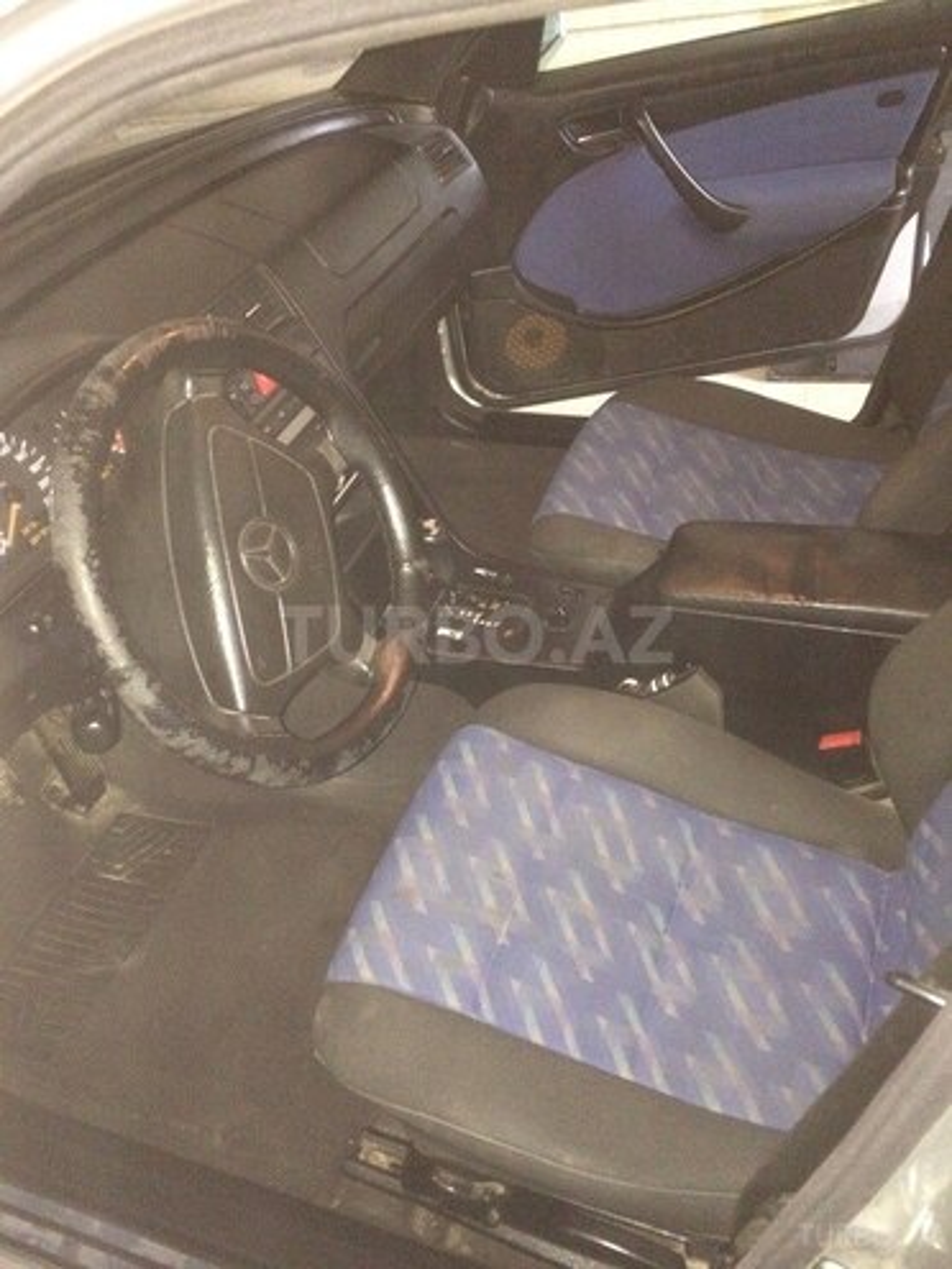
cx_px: 476
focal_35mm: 29
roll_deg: +11.9
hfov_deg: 48.2
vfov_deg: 61.7
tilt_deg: -39.7
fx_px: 1063
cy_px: 634
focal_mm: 4.15
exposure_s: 1/17
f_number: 2.2
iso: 640
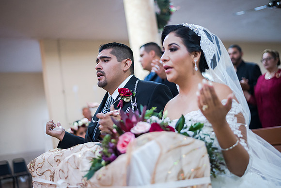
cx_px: 140
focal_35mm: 50
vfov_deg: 27.0
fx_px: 390
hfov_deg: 39.6
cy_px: 94
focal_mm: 50
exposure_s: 1/200
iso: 1600
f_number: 1.8
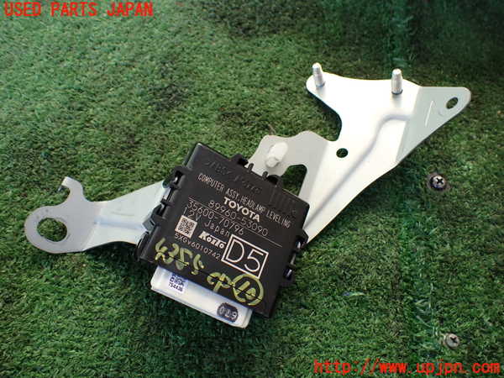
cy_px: 189
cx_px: 252
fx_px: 437
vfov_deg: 46.8
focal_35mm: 30
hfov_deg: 60.0
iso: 200
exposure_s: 1/125
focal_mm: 5.4
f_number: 2.3
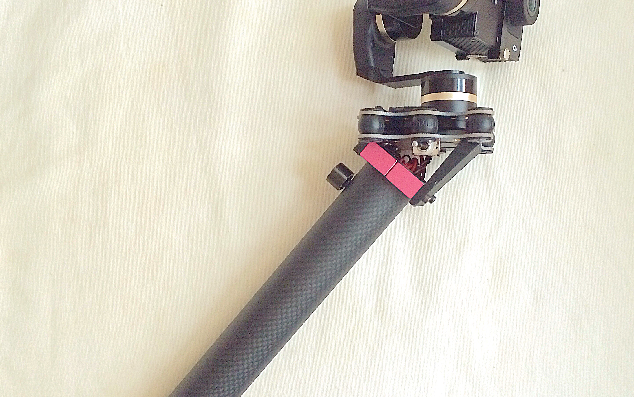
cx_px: 338
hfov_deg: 54.0
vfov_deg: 35.3
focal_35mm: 36
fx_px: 622
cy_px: 187
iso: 250
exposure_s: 1/30
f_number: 2.2
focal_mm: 4.12
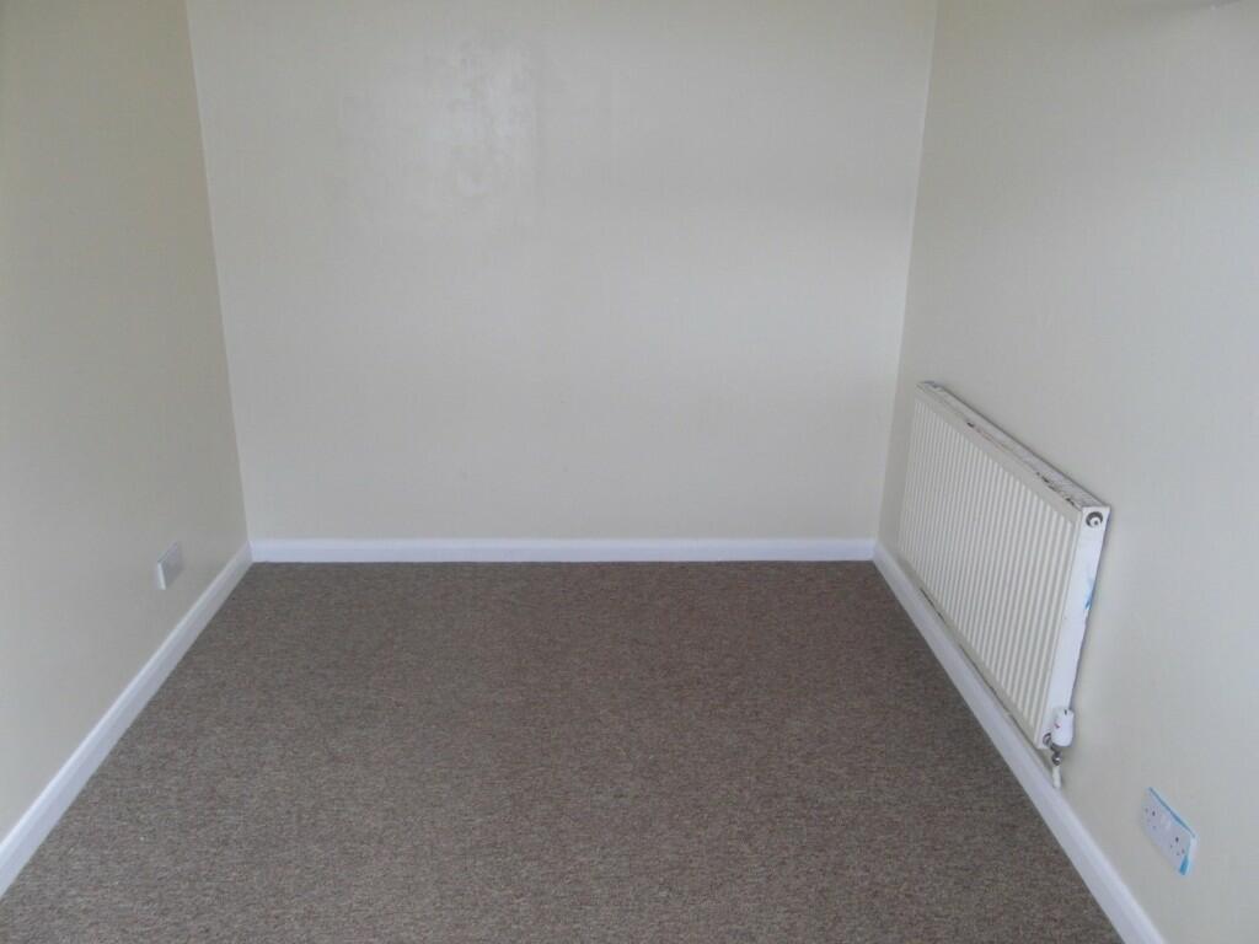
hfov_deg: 71.6
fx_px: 873
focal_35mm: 24
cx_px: 630
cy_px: 472
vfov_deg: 56.8
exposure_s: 1/30
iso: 160
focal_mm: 4
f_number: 3.2
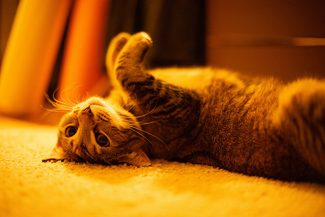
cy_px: 108
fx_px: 451
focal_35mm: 50
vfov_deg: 27.0
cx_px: 162
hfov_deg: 39.6
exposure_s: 1/60
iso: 5000
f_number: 1.4
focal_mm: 50
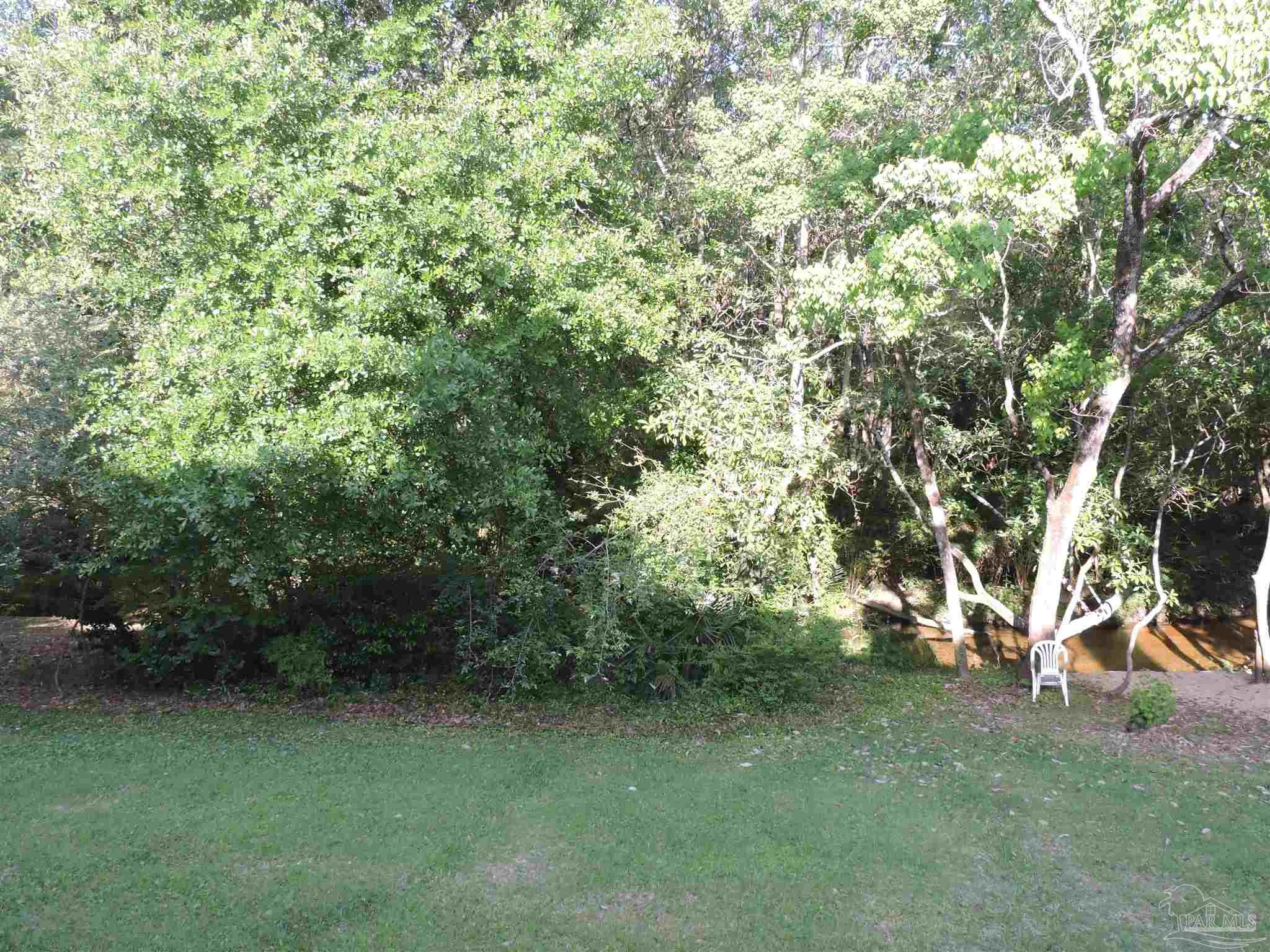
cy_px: 476
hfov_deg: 60.0
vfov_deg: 46.8
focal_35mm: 30
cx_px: 635
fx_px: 1101
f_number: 3.1
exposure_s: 1/640
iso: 560
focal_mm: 5.4
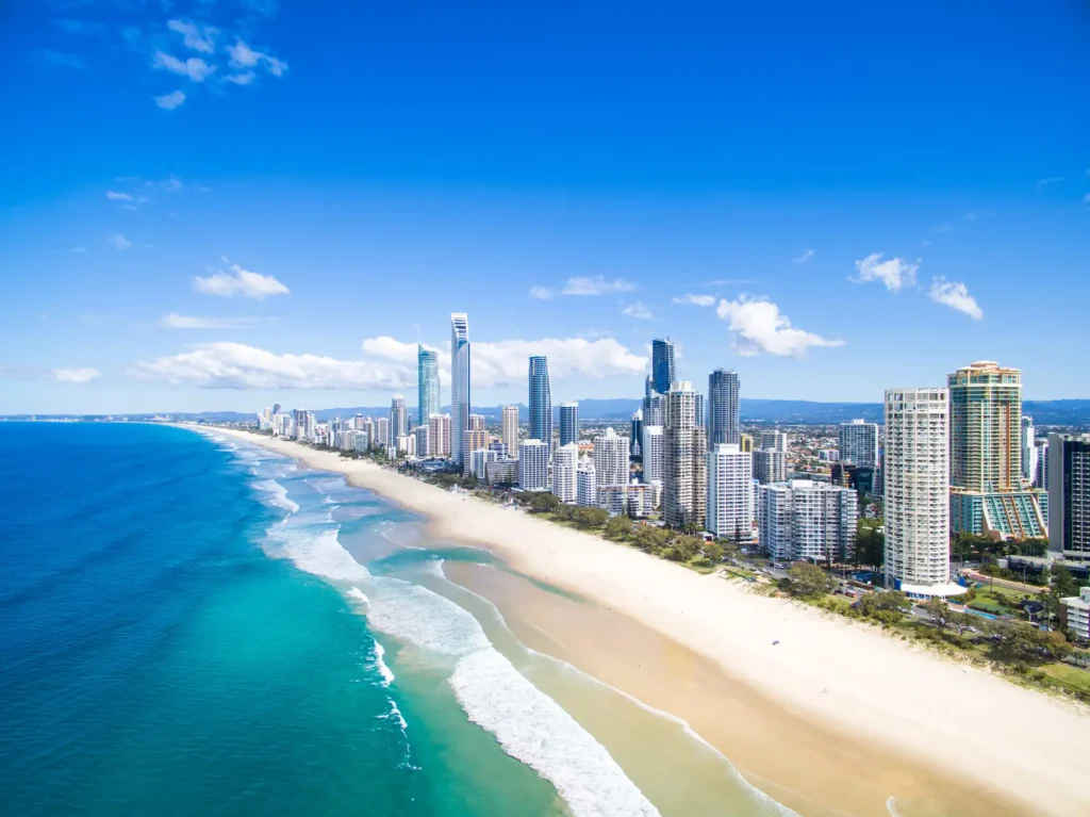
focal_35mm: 20
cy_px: 408
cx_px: 545
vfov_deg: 65.9
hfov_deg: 81.8
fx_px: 629
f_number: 2.8
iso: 100
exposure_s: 1/1000
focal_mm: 3.61
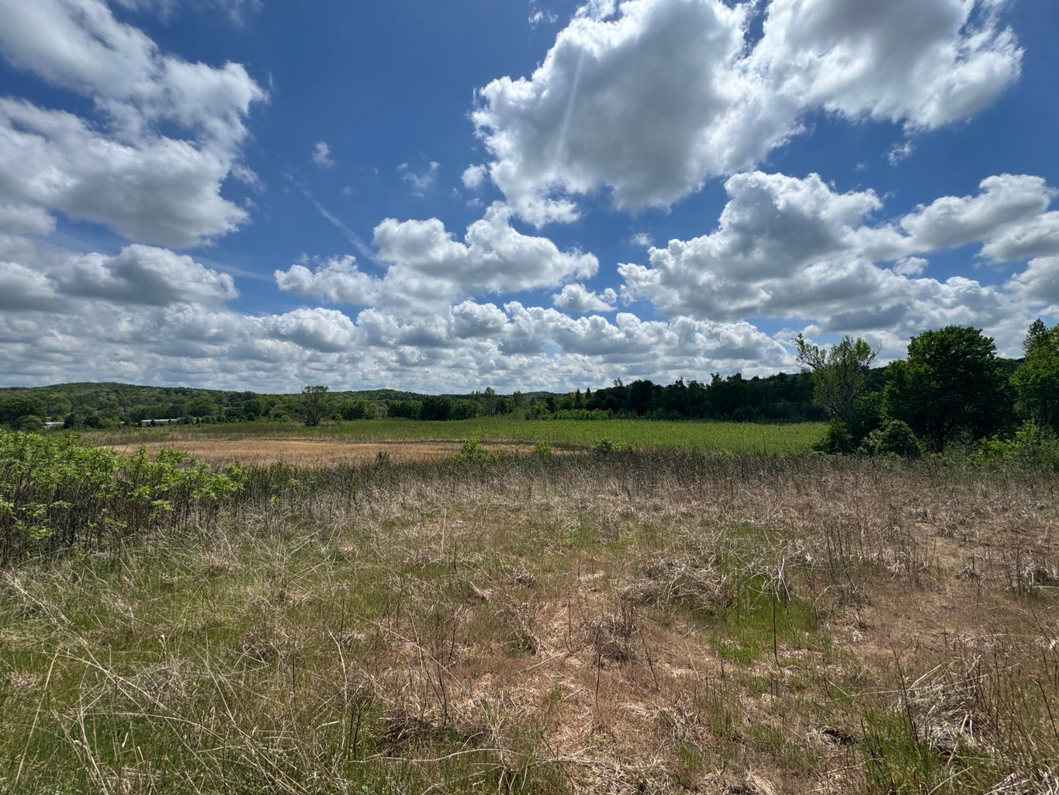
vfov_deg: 85.7
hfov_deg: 102.1
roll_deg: +0.2
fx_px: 428
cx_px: 530
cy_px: 398
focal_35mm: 14
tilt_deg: +0.6
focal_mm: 2.22
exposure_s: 1/3906
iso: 40
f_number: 2.2
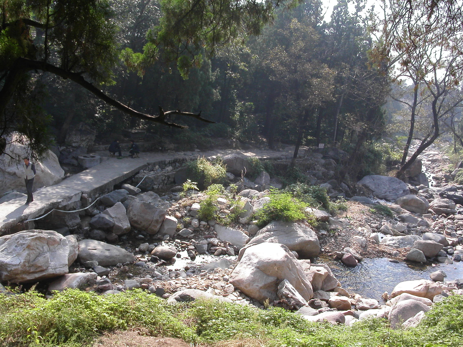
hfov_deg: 49.0
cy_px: 174
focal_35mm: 38
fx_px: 508
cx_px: 232
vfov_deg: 37.7
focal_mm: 7.8
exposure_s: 1/90
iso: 100
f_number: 8
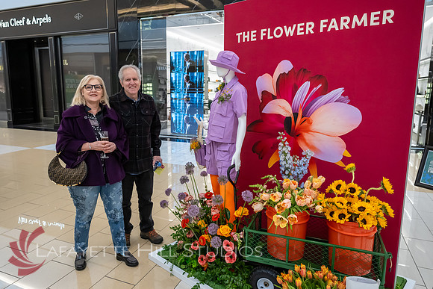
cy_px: 138
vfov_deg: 50.4
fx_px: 307
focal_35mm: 25
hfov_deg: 70.4
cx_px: 203
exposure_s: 1/400
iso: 3200
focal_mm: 24
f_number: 4
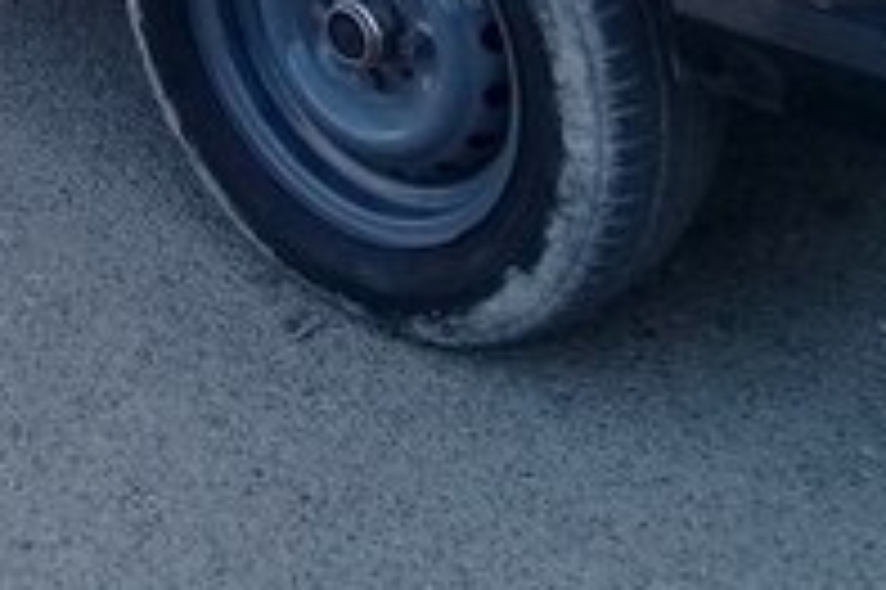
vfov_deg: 11.8
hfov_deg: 18.1
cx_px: -153
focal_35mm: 108
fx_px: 2656
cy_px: -417
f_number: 2.2
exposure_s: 1/176
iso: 64
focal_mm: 3.3
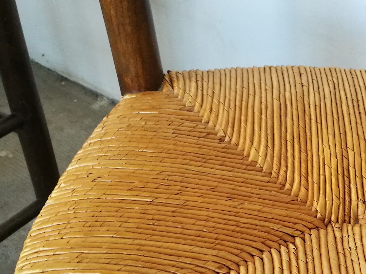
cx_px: 336
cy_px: 272
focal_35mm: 59
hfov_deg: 31.1
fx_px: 624
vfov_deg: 23.8
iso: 160
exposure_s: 1/40
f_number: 2.2
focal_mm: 4.5
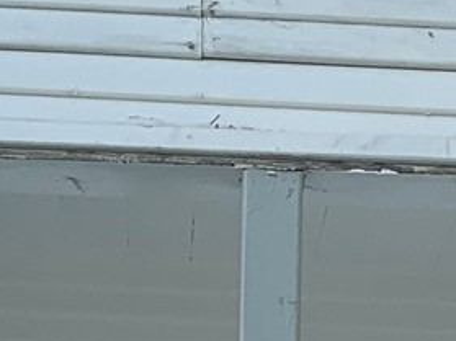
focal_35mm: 191
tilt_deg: +5.9
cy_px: 767
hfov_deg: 10.2
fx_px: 2515
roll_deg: -0.3
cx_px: 521
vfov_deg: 7.4
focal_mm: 4.25
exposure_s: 1/444
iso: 25
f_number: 1.8
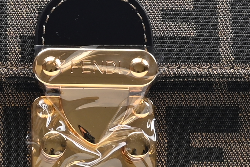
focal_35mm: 296
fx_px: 2056
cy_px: -164
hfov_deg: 7.0
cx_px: 129
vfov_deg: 4.6
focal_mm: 43
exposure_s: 1/2
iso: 100
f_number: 16
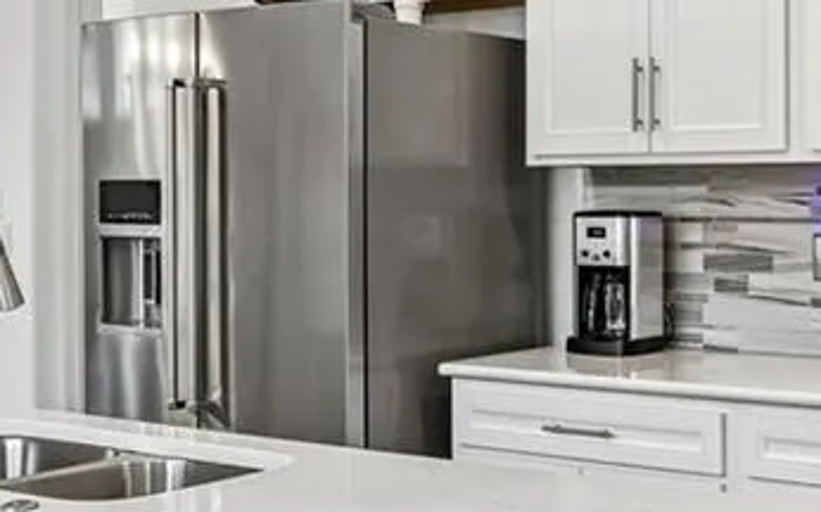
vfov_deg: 19.7
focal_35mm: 66
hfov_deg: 31.0
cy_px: 201
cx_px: 510
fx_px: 1476
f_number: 8
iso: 400
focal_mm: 14
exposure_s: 1/25
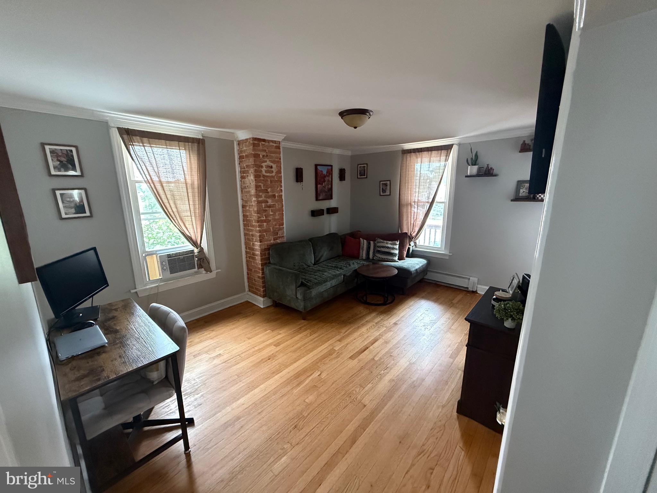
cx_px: 328
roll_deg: +0.6
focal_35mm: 14
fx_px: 266
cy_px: 246
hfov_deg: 102.1
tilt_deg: -12.3
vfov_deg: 85.7
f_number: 2.2
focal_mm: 2.22
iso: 1000
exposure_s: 1/60
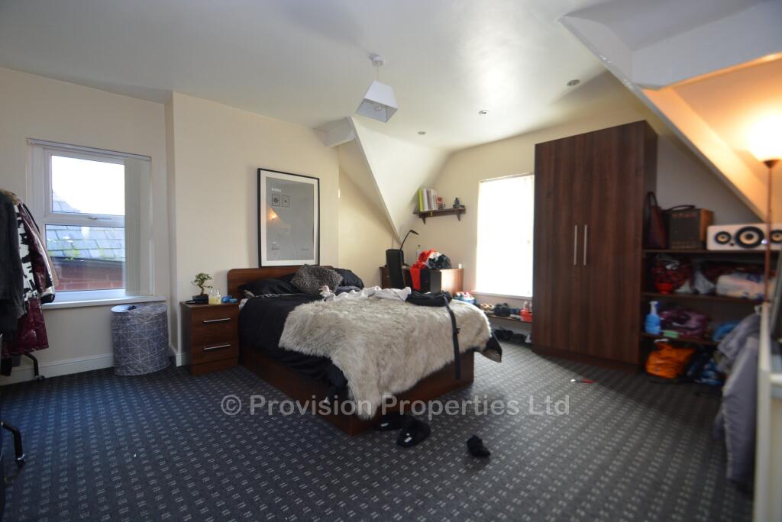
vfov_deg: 77.4
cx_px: 391
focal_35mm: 15
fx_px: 326
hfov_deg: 100.4
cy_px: 261
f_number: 4
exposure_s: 1/60
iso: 560
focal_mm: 10
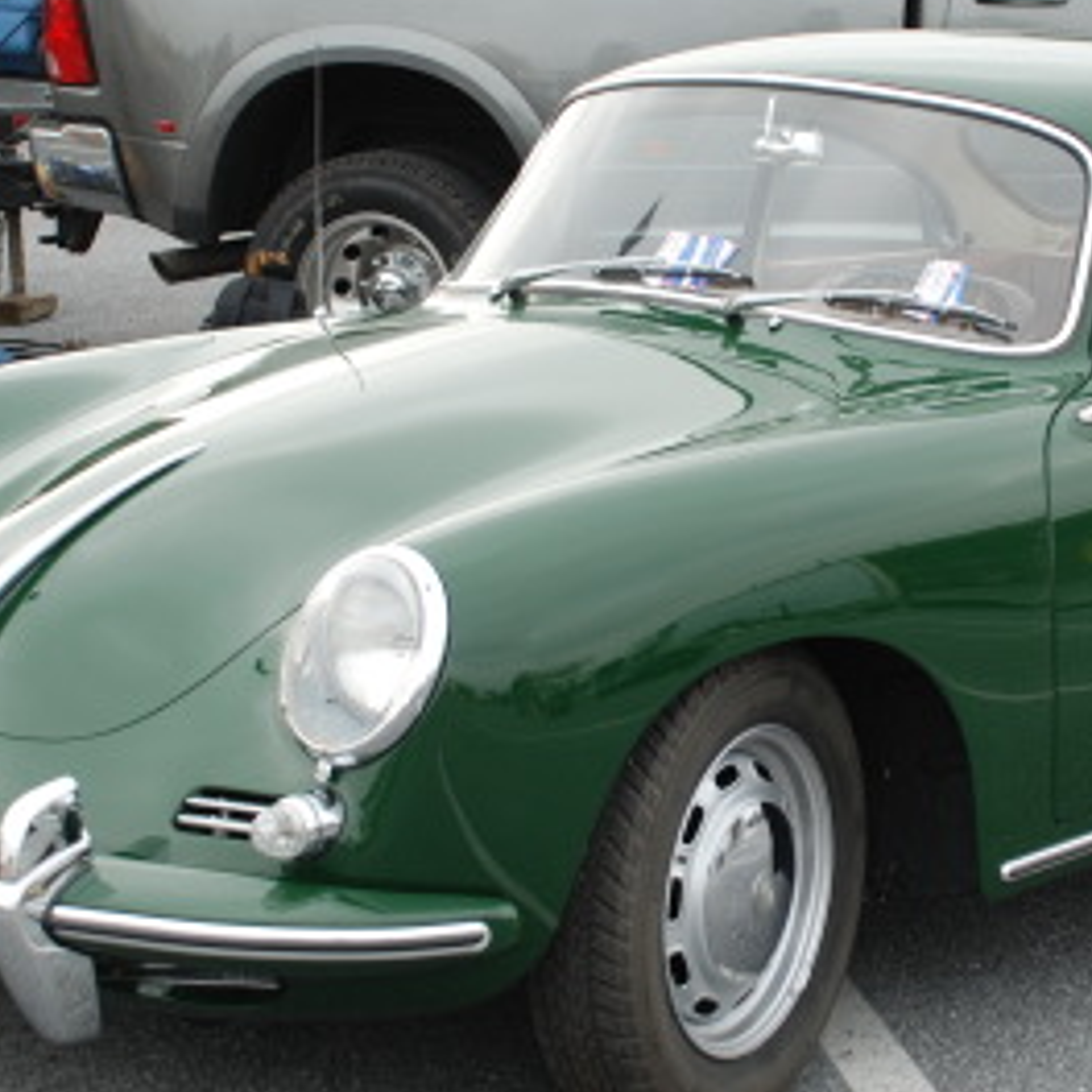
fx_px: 3533
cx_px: 788
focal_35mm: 99
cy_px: 455
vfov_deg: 17.6
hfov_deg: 17.5
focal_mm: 32
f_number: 4.5
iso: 100
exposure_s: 1/80
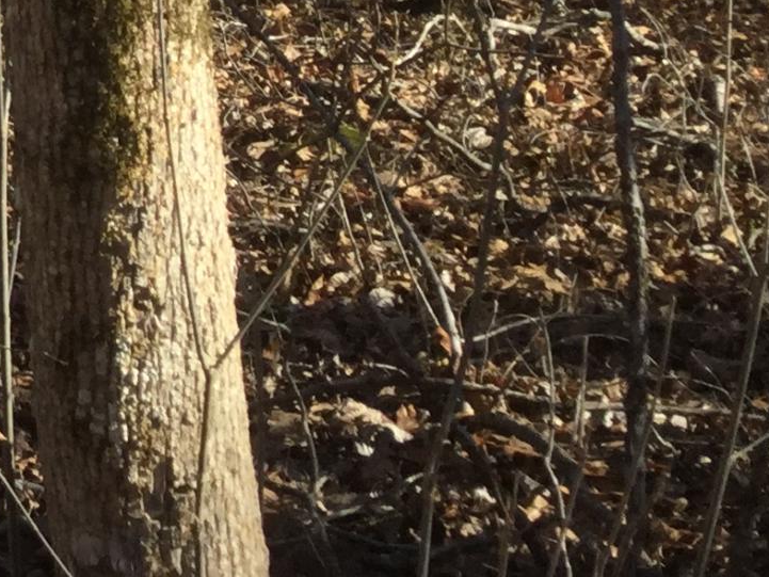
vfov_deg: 10.9
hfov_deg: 13.3
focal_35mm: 129
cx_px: -733
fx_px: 2866
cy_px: -390
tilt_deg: +2.5
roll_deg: -1.5
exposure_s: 1/473
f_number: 2.4
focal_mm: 3.3
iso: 25
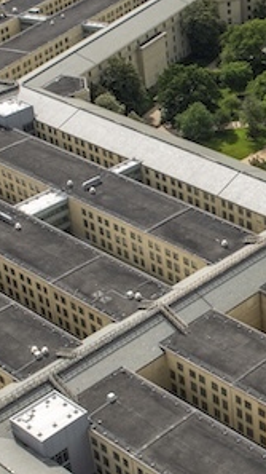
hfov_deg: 15.0
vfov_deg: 27.9
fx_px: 953
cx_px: 365
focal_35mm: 76
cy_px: 211
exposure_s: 1/640
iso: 320
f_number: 13
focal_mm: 24
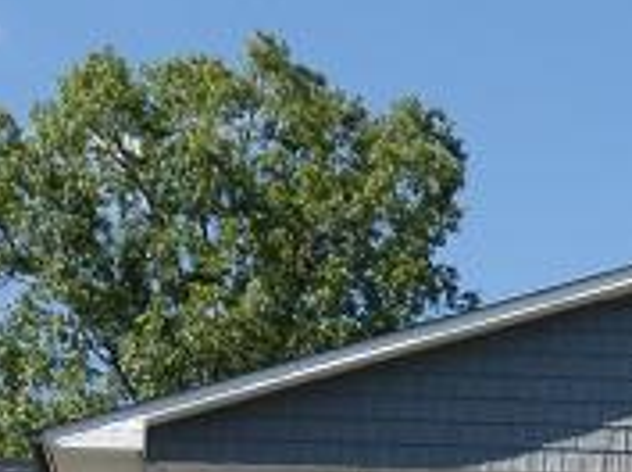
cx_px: 632
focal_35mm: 164
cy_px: 610
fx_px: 2988
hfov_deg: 11.9
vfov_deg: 8.9
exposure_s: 1/500
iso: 80
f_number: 3.6
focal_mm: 7.5
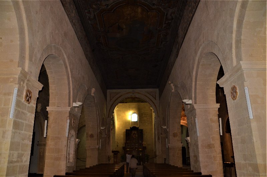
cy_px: 88
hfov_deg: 67.5
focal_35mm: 27
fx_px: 200
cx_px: 134
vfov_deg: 47.7
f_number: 3.5
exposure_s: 1/60
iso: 800
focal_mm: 18
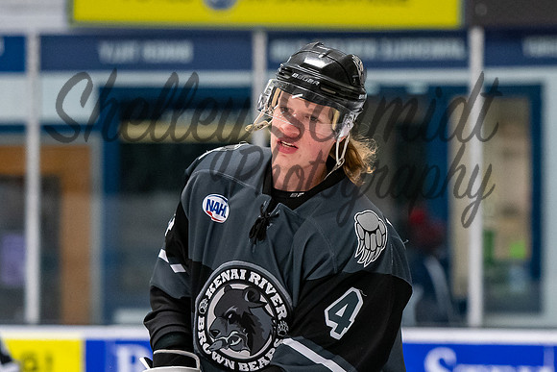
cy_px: 152
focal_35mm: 363
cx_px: 310
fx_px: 5621
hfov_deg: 5.7
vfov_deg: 3.8
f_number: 2.8
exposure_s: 1/800
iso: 2000
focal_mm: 145
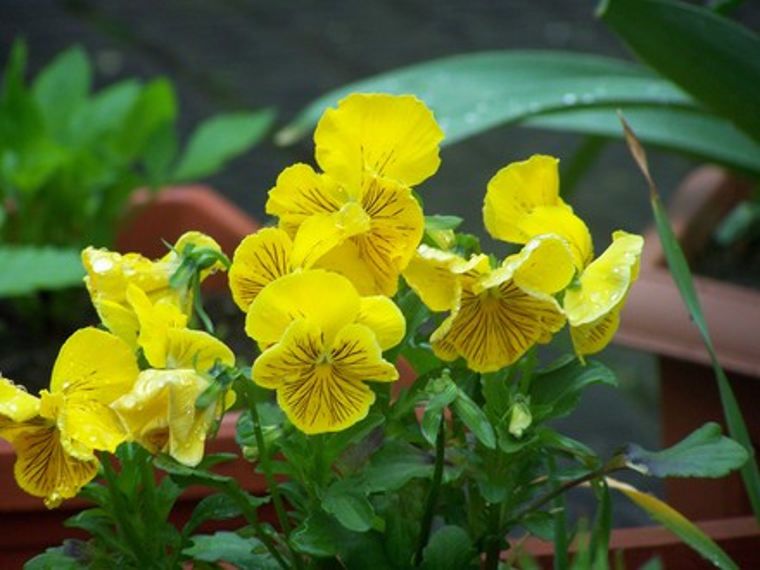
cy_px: 285
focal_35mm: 288
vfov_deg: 5.2
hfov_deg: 6.9
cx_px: 380
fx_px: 6323
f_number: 3.4
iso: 160
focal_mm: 47.7
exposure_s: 1/125
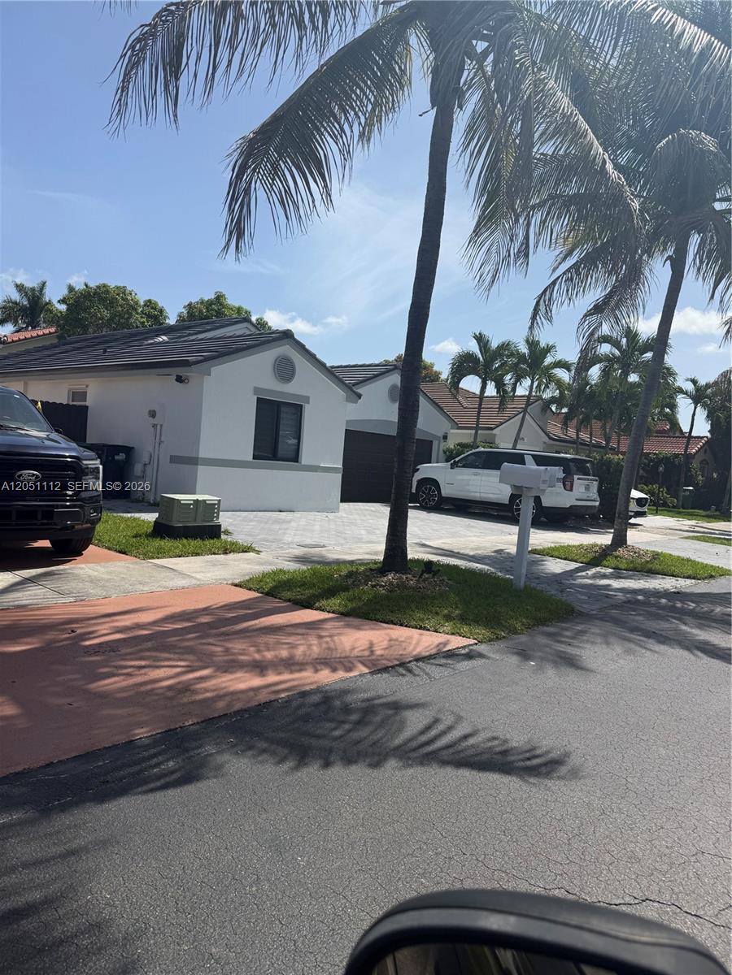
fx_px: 677
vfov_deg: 71.6
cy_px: 488
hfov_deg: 56.8
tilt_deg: -1.8
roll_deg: -3.8
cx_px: 366
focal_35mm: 24
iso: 80
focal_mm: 6.76
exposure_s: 1/6711
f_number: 1.78
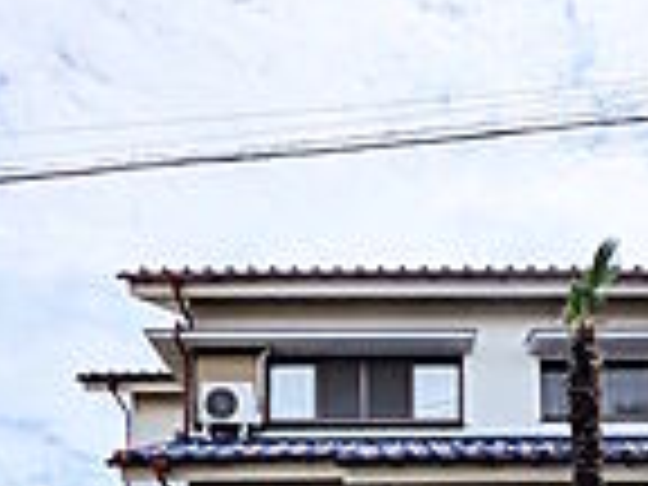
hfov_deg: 47.3
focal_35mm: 39
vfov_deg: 28.8
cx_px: 414
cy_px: 657
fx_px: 730
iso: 50
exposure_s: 1/4016
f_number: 2.2
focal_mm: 1.83
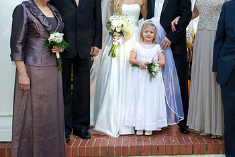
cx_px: 152
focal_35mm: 48
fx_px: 313
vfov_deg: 27.8
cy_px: 45
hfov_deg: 40.7
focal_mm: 29
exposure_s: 1/200
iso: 500
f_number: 5.6
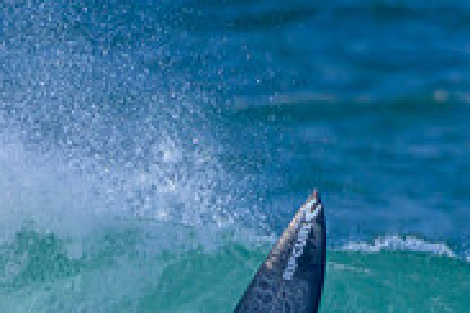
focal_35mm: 3165
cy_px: 402
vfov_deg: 0.4
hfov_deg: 0.7
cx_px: 170
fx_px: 41318
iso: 900
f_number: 11
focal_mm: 1000
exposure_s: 1/2500
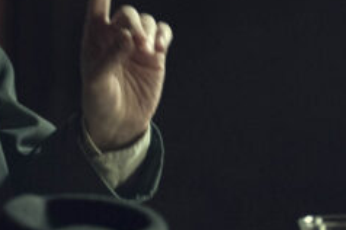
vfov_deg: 2.6
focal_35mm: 525
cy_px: -7
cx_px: 108
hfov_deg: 3.9
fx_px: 5039
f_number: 2.8
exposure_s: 1/100
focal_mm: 156
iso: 4000
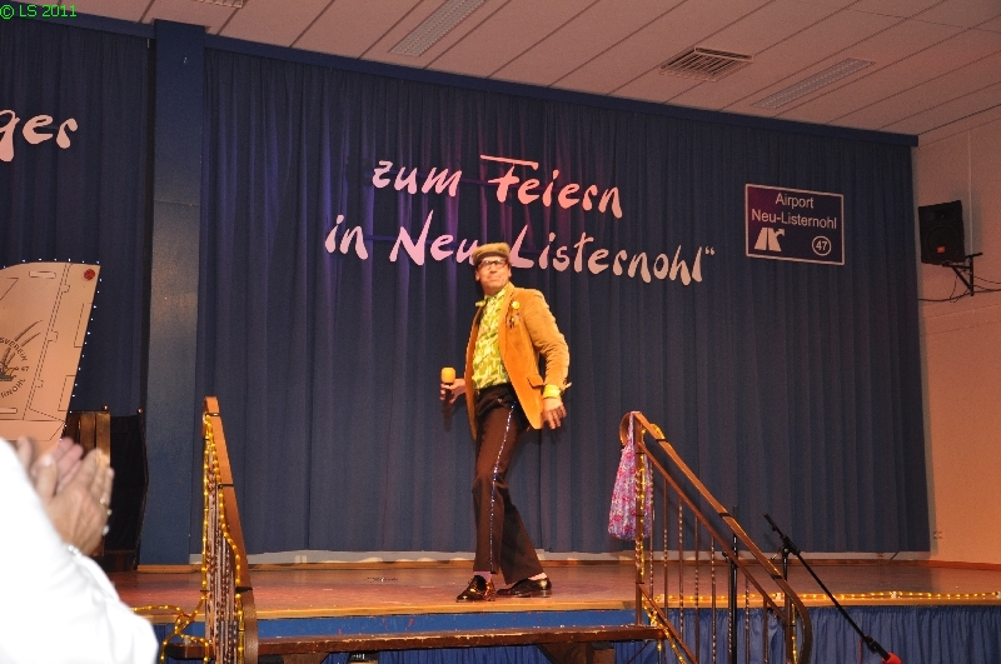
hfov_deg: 37.9
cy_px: 332
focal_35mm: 52
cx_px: 500
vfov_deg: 25.7
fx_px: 1458
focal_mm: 35
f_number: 5
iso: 400
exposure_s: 1/60
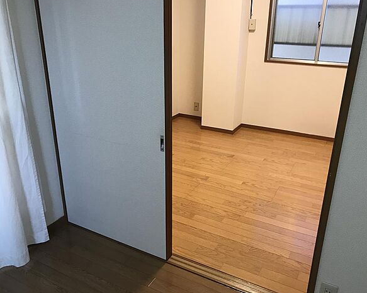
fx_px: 326
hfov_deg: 58.8
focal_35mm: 30
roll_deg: +0.4
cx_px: 191
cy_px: 146
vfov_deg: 48.5
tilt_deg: -20.4
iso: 32
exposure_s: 1/33
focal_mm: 3.99
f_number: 1.8
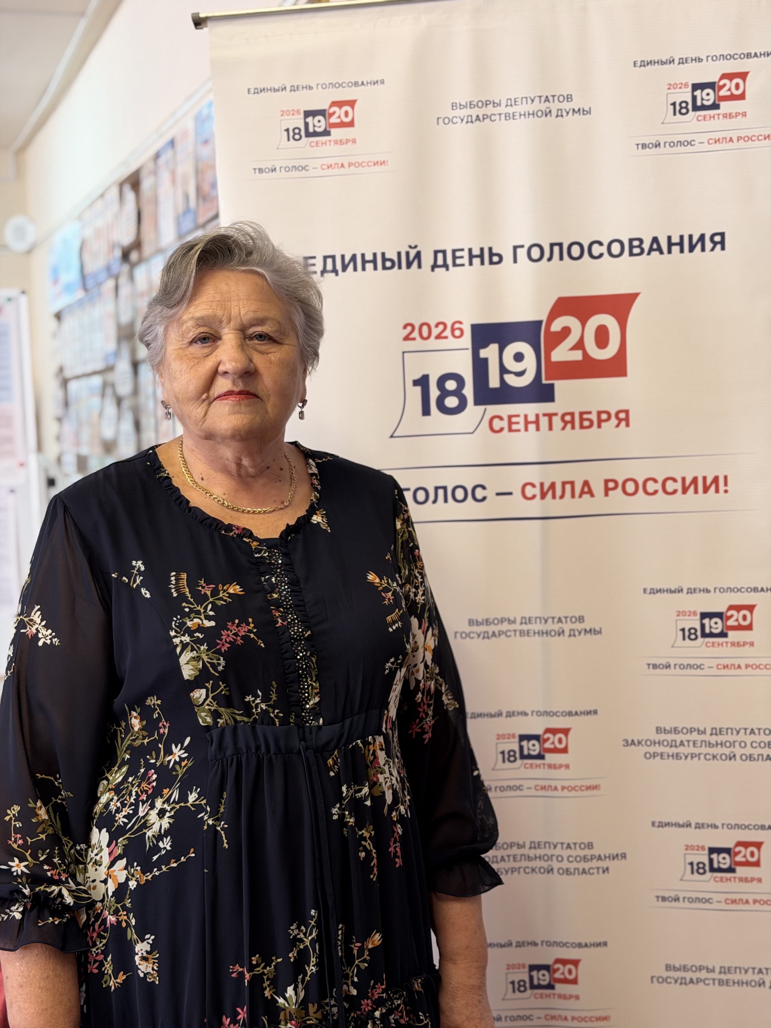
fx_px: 1425
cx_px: 386
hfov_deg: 30.3
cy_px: 514
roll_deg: +1.4
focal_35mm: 48
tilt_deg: -4.1
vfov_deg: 39.7
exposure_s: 1/50
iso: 160
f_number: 1.78
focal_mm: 6.76
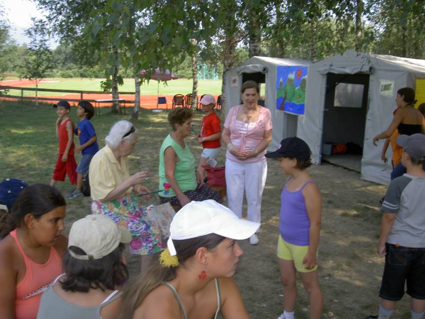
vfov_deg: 36.8
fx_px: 479
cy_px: 160
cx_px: 212
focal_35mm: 39
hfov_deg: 47.9
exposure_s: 1/100
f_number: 4.7
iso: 100
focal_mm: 8
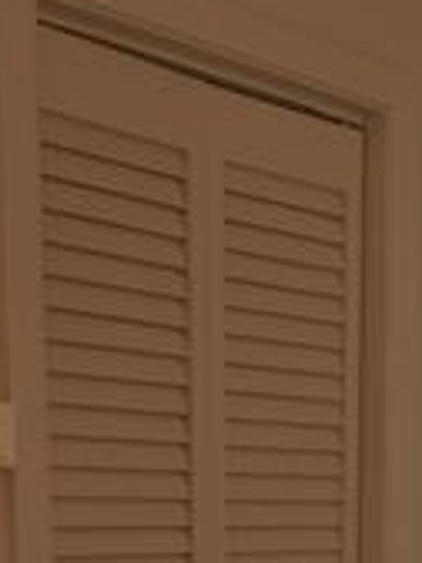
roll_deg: -2.0
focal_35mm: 83
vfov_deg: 21.0
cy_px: 764
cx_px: 506
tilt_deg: -12.1
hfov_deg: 17.0
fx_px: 1349
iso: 64
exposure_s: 1/15
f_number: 2.2
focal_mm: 4.15
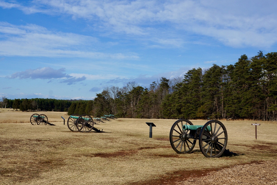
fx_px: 382
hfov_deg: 39.8
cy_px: 115
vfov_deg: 27.1
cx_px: 121
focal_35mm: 50
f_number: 13
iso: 100
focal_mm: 25
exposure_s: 1/200
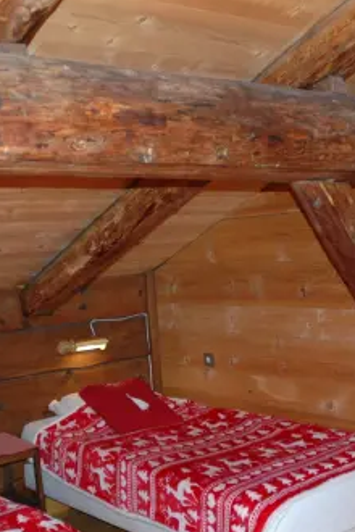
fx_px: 725
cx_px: 197
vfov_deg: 40.2
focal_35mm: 49
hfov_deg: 27.5
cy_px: 309
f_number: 3.5
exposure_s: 1/60
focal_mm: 18
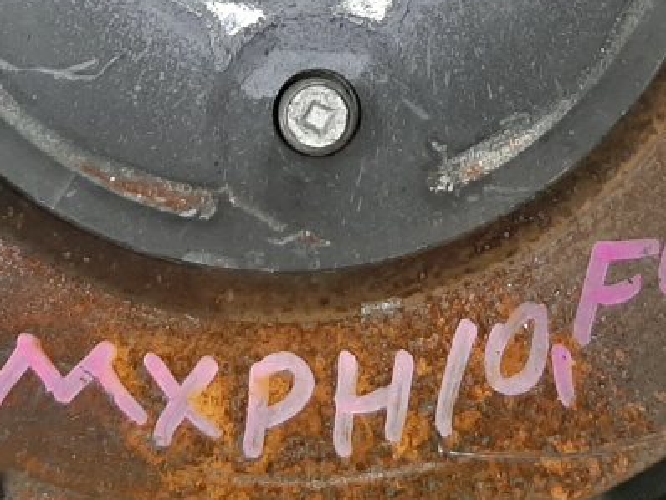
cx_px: 295
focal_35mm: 94
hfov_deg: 20.8
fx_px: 1810
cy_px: -159
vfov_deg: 15.0
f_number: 1.7
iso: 123
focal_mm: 3.93
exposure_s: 1/50
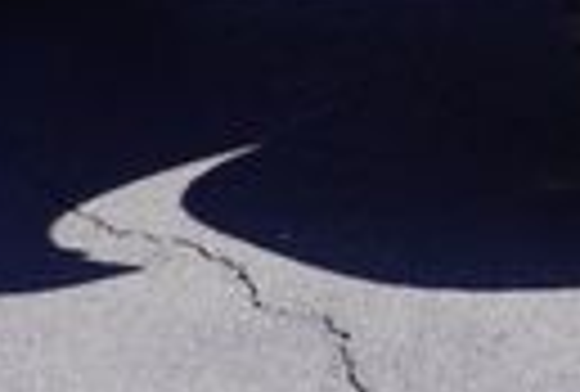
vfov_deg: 7.1
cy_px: -505
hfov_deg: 10.7
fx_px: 2999
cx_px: 836
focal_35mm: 185
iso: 100
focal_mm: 25
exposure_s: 1/125
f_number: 9
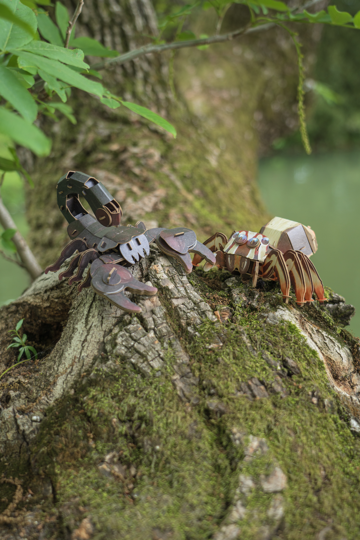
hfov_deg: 30.5
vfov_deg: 44.5
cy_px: 270
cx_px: 180
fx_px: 660
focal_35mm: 44
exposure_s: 1/250
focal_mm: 44
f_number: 4
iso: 250
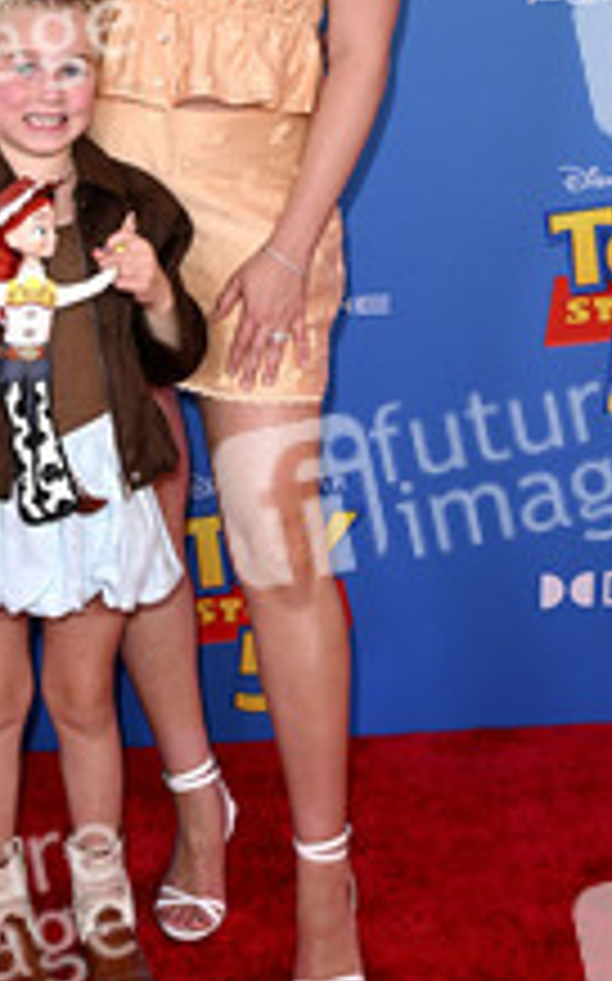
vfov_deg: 23.9
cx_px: 36
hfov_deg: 15.0
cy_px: 256
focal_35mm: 86
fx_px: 2298
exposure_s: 1/250
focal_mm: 46
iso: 1250
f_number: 6.3
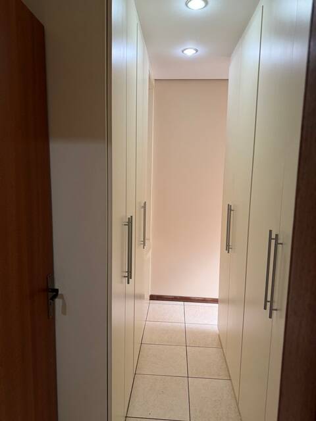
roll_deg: -1.8
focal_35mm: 24
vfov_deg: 71.6
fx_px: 292
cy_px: 210
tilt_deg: -7.4
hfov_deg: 56.8
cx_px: 158
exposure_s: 1/120
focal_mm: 6.76
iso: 200
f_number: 1.78
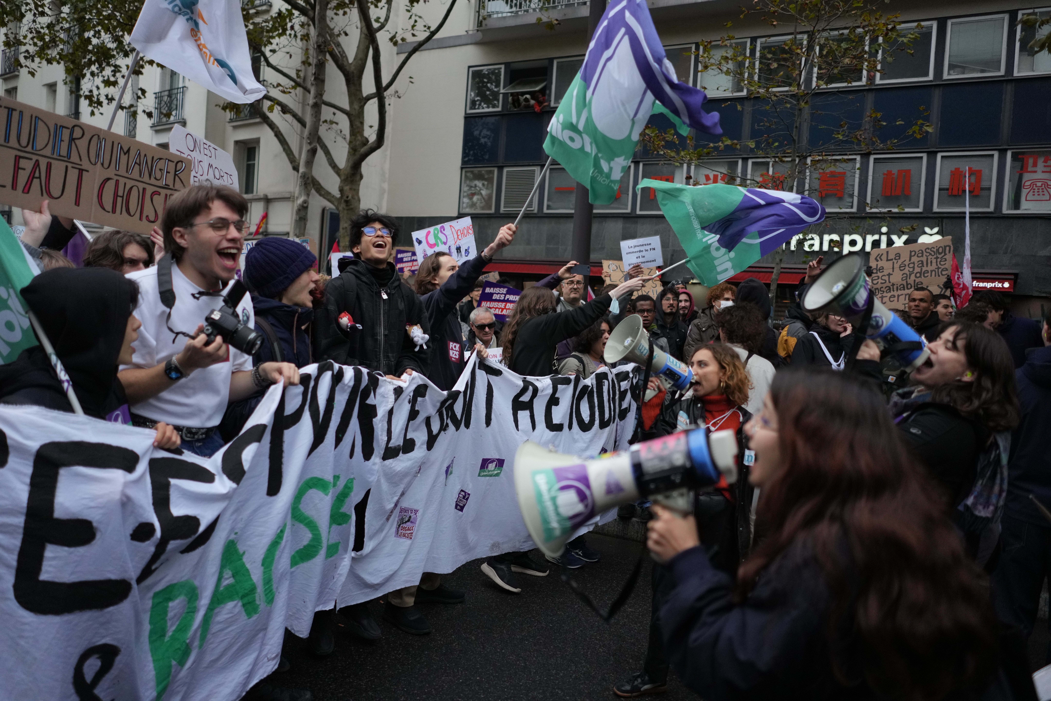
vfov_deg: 46.4
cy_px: 350
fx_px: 817
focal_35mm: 28
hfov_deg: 65.5
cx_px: 526
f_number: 2
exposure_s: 1/6400
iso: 1600
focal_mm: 28
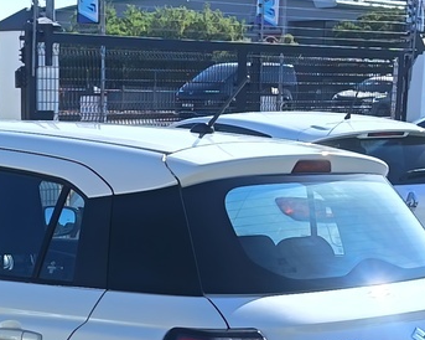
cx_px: 104
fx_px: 1320
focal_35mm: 105
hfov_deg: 18.2
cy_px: 406
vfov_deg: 14.2
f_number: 1.75
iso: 100
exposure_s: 1/622
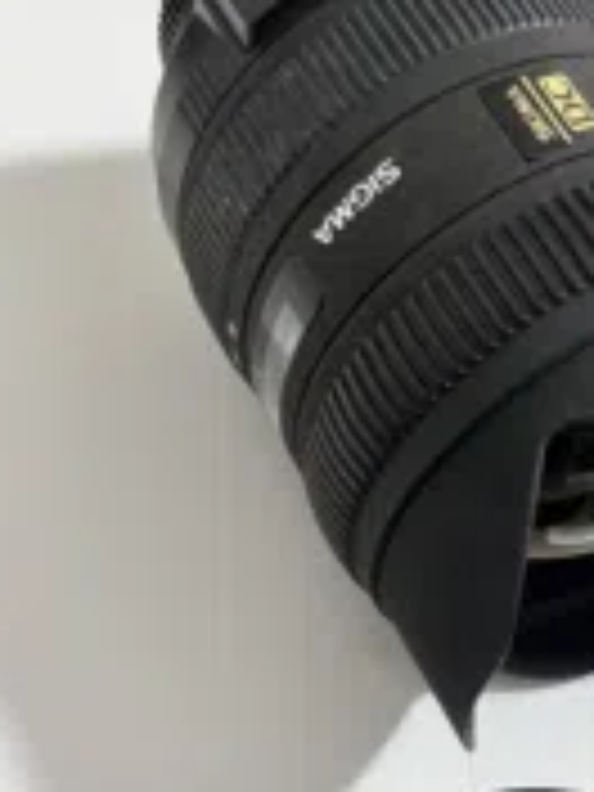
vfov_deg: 31.8
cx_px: 558
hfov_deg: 24.0
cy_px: 634
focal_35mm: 59
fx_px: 1350
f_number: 1.6
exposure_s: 1/50
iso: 100
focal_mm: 5.1
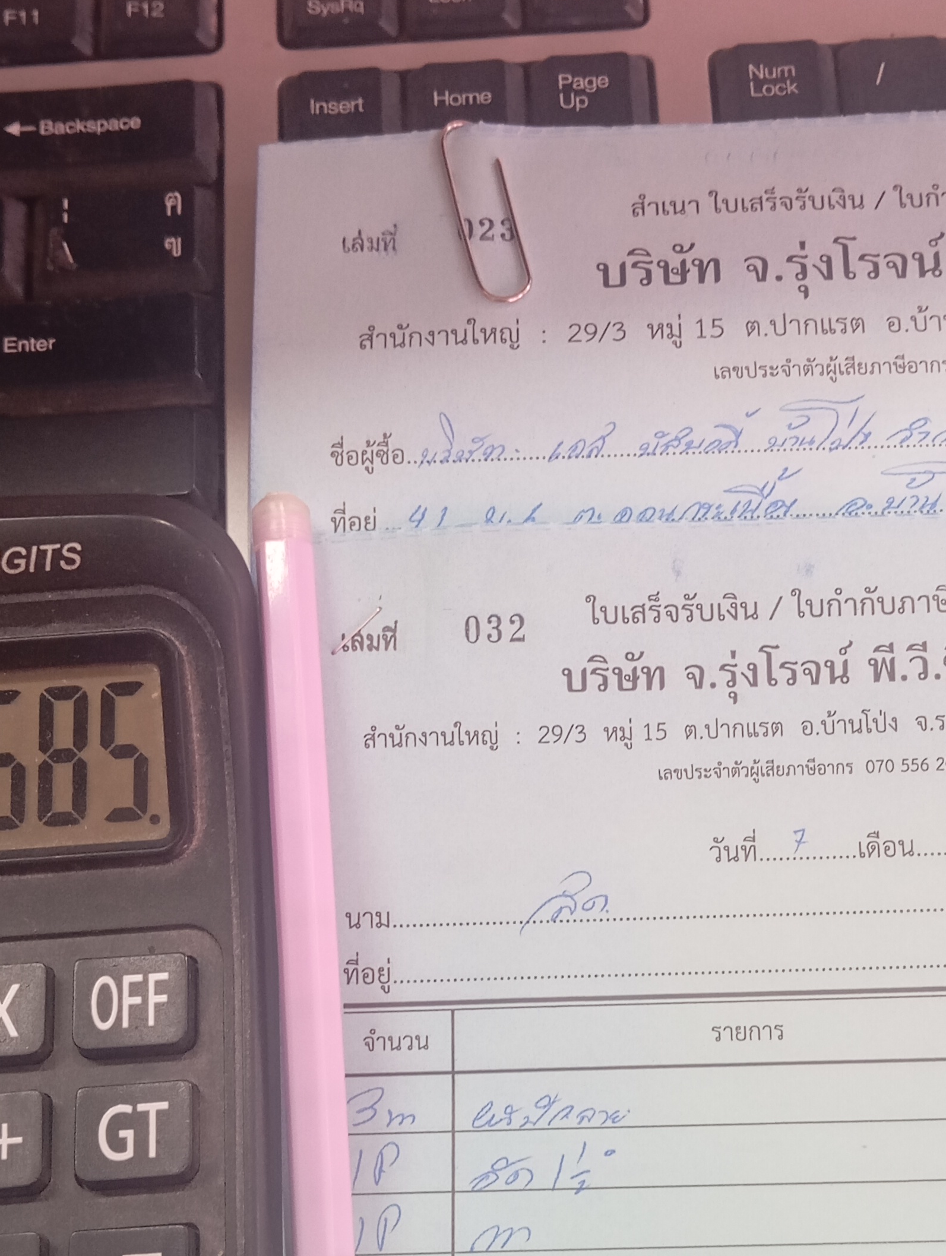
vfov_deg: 35.0
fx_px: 1963
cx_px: 585
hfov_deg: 27.0
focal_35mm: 54
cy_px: 873
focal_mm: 4.22
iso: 1267
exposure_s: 1/33.3
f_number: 1.8
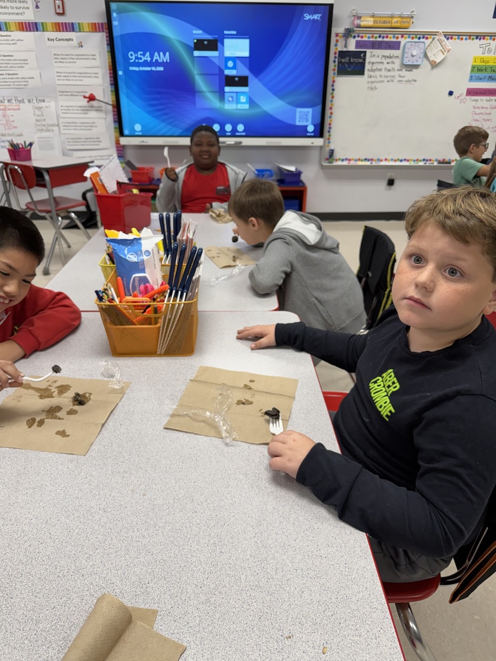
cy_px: 330
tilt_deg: -26.7
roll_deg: -0.5
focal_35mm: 24
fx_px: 459
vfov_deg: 71.6
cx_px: 248
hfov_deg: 56.8
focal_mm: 6.76
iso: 160
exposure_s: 1/120
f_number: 1.78
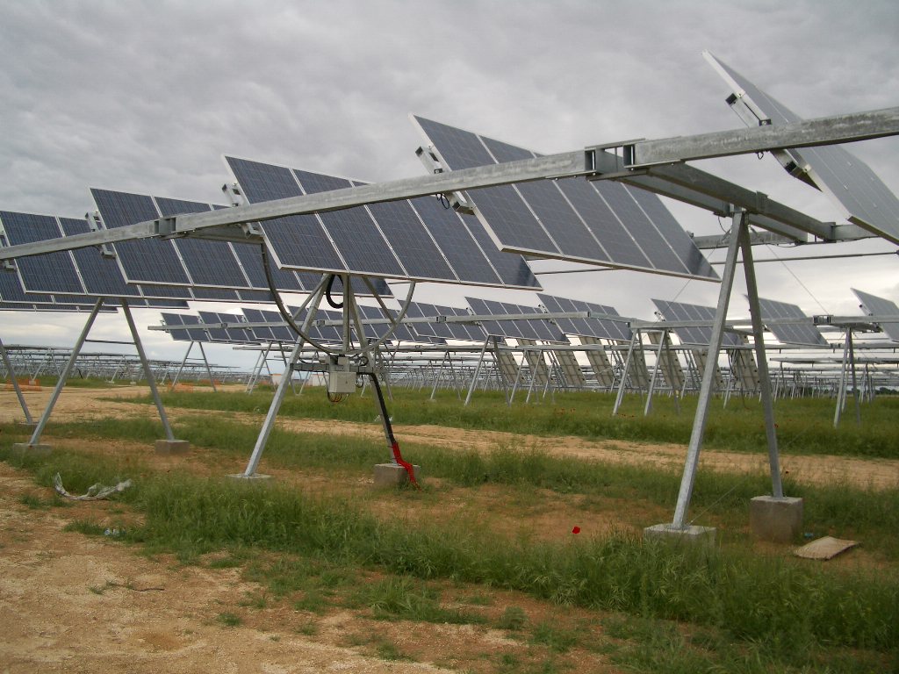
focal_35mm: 35
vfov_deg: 40.7
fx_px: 909
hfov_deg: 52.6
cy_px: 337
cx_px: 450
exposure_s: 1/320
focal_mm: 5.8
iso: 50
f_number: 4.3
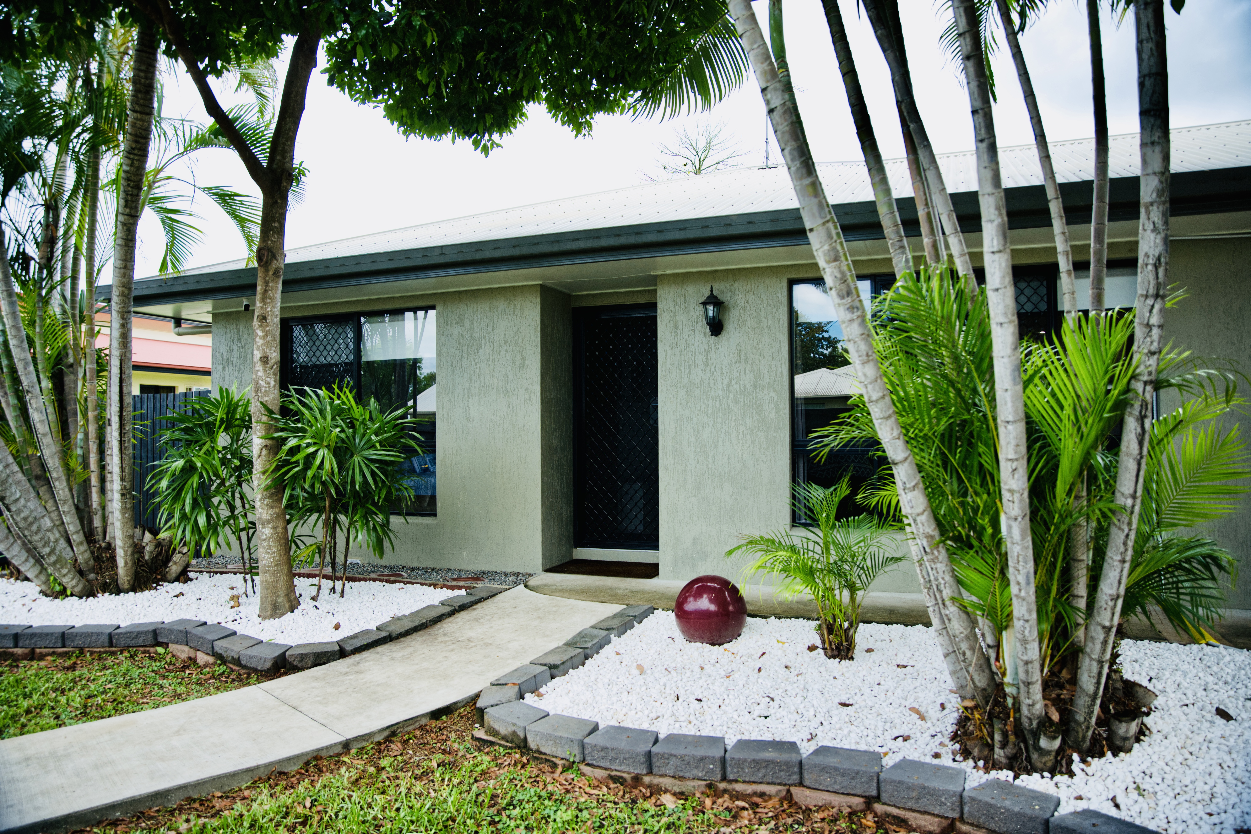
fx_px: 834
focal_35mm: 24
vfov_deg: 53.1
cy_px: 417
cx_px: 626
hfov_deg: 73.7
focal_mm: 24
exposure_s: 1/2000
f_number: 2.8
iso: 500
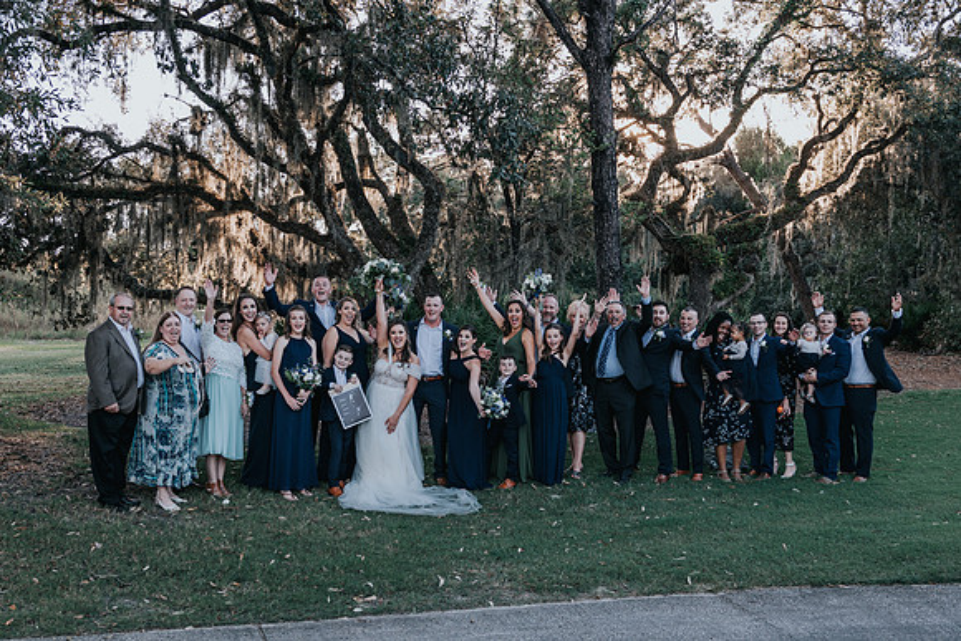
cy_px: 364
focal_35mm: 43
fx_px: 1157
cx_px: 458
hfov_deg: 45.1
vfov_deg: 30.9
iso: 200
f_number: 4.5
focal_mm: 38
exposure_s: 1/200
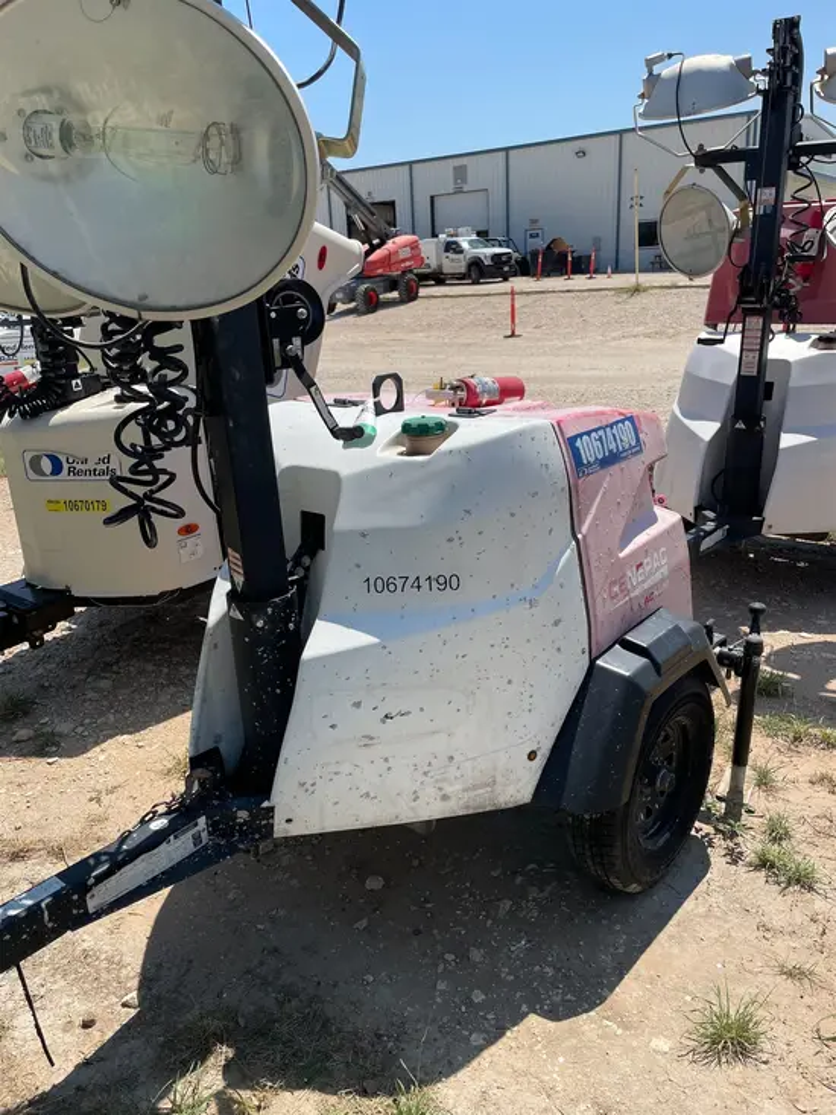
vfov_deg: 67.3
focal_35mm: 26
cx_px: 418
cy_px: 558
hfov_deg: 53.1
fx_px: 837
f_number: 1.6
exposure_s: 1/5814
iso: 50
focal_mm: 4.2
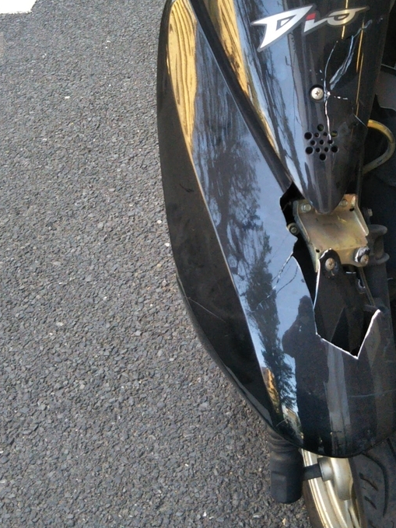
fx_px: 809
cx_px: 298
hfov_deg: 27.1
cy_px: 201
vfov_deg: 36.0
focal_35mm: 53
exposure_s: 1/93
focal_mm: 4
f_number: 2.2
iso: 108
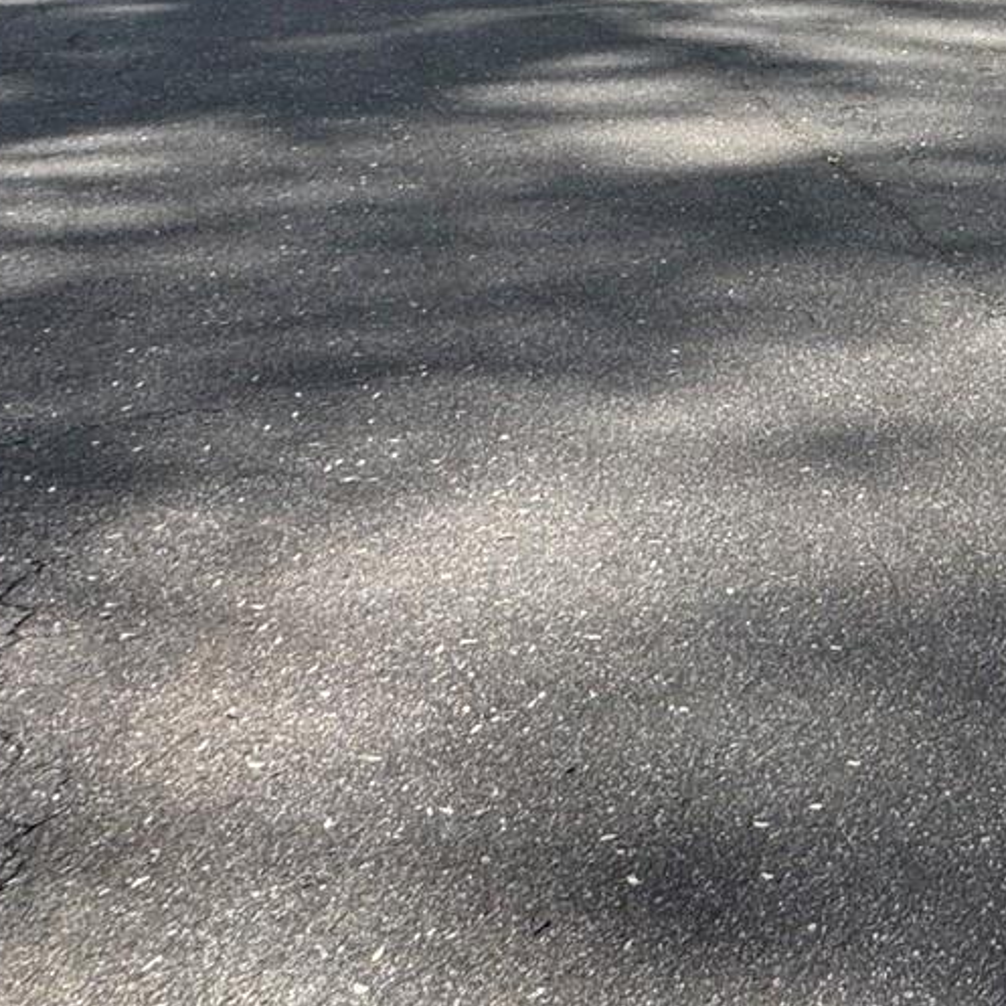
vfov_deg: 26.8
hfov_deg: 22.7
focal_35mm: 51
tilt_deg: +4.4
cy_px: -385
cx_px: 1718
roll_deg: -1.0
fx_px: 1677
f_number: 2.2
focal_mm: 2.22
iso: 40
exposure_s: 1/646
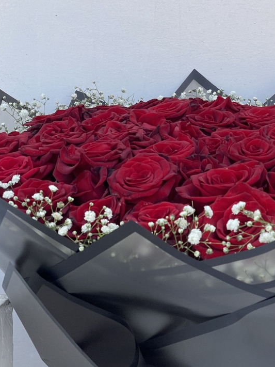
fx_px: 1144
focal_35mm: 108
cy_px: 202
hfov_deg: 13.6
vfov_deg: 18.2
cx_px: 225
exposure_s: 1/299
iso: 20
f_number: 2.2
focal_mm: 7.5
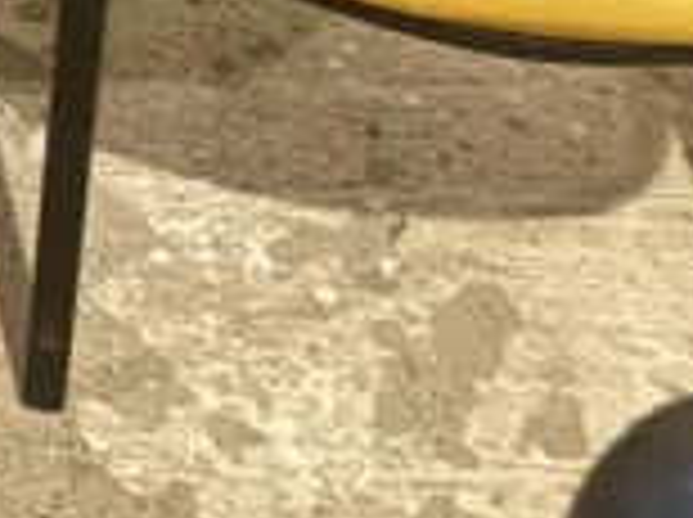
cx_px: -392
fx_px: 1999
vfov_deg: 13.6
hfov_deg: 17.4
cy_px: -329
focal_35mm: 100
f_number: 1.78
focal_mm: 6.86
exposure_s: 1/50
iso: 400
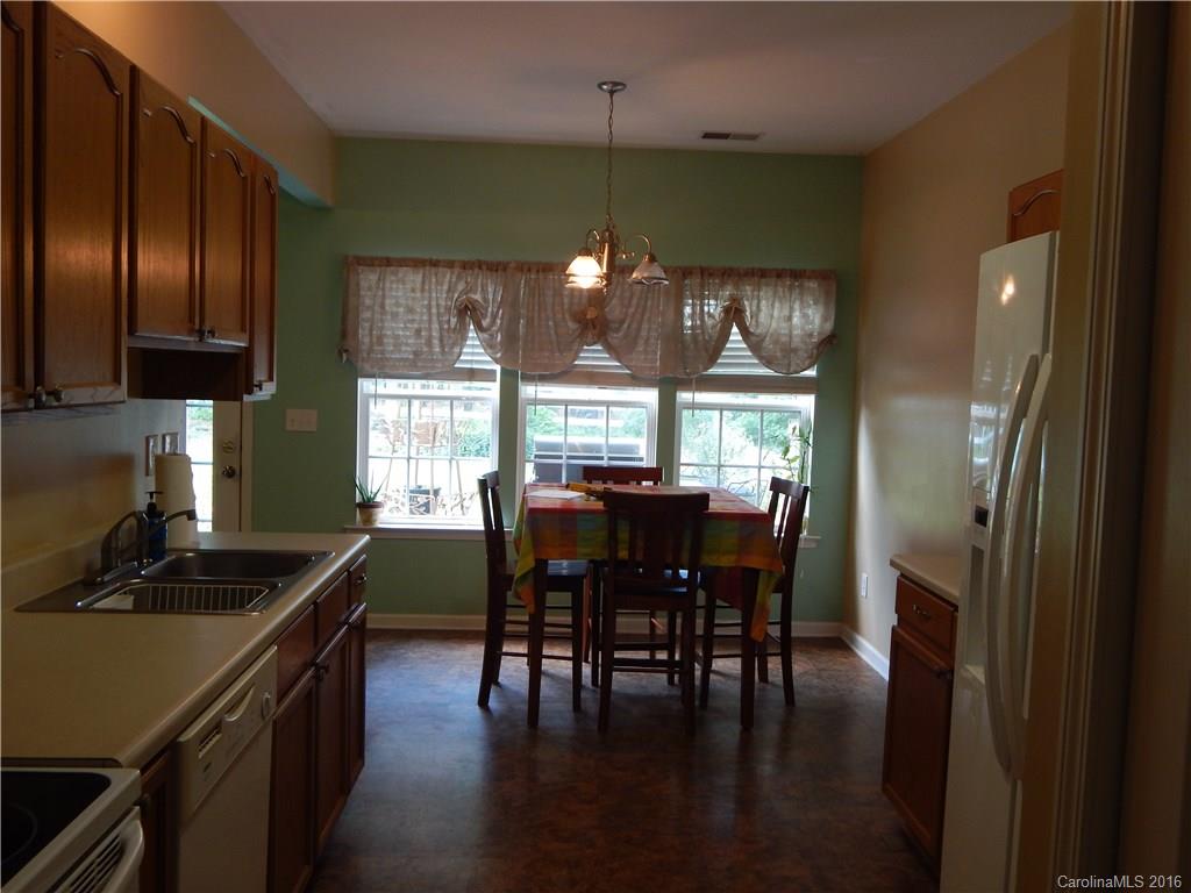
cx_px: 596
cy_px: 446
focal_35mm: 31
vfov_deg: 45.4
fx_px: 1067
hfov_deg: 58.4
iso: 125
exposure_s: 1/30
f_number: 3.2
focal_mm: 5.6
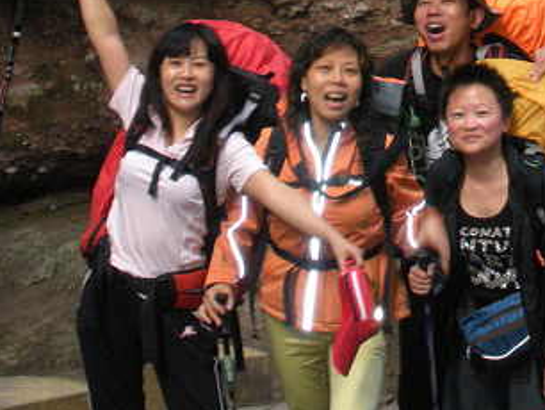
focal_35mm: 115
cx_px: 641
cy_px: -103
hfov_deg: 16.4
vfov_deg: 12.5
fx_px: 1812
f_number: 4
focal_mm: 7.7
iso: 246
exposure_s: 1/30
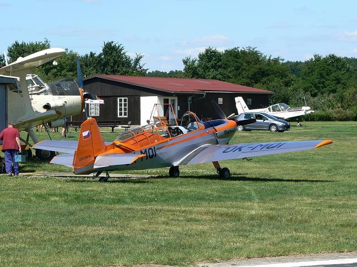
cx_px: 178
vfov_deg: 9.6
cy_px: 134
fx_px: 1588
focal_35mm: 154
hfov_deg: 12.8
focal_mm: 25.7
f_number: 6.3
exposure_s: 1/400
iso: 80
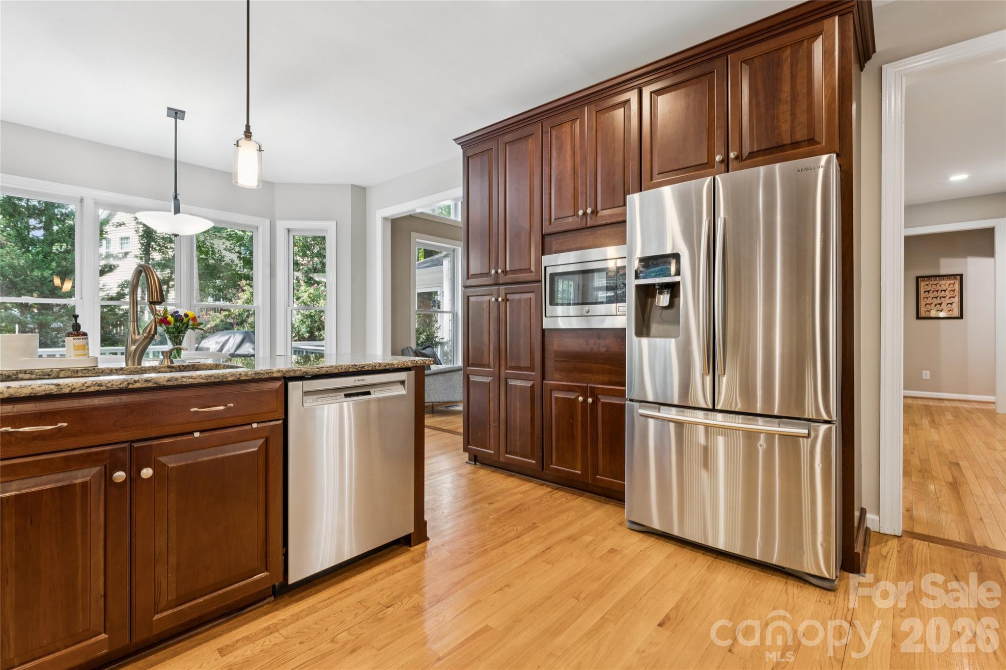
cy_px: 335
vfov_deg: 72.7
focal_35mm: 16
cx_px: 503
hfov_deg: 95.7
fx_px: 455
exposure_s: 1.3
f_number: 13
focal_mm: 16.3
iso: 100
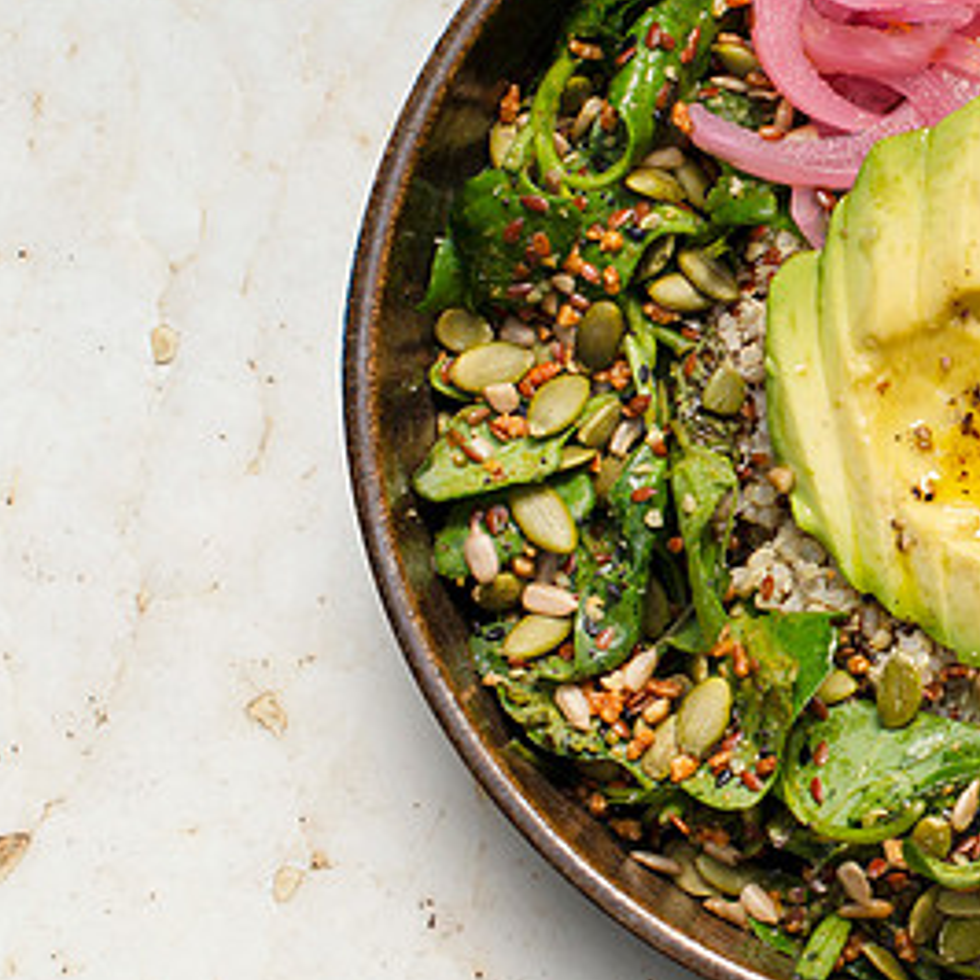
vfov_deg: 15.8
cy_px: 408
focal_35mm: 110
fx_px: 3523
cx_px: 1030
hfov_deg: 15.5
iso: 200
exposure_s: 1/200
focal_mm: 50
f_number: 5.6
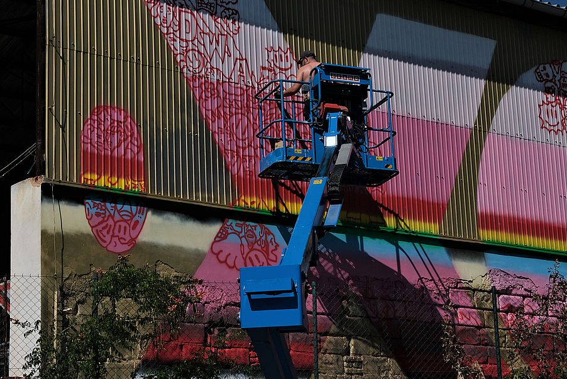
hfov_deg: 22.1
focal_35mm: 92
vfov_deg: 14.9
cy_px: 174
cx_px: 268
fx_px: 1449
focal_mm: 55
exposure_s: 1/500
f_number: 22
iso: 640
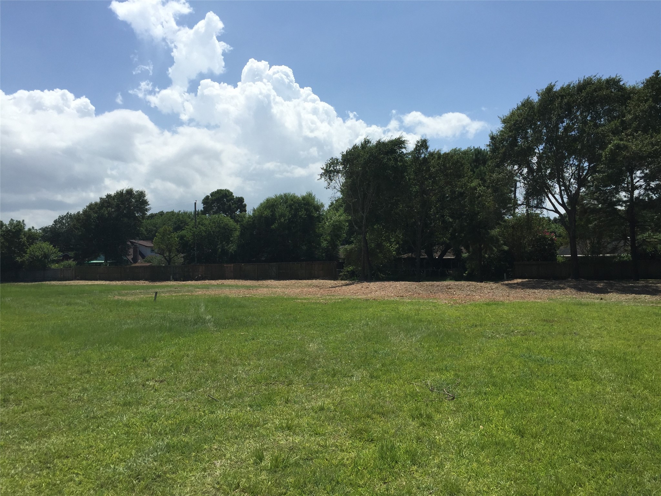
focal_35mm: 29
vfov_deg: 48.2
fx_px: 554
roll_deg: -1.5
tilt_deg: +3.3
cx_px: 330
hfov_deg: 61.7
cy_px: 248
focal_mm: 4.15
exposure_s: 1/3300
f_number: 2.2
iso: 32
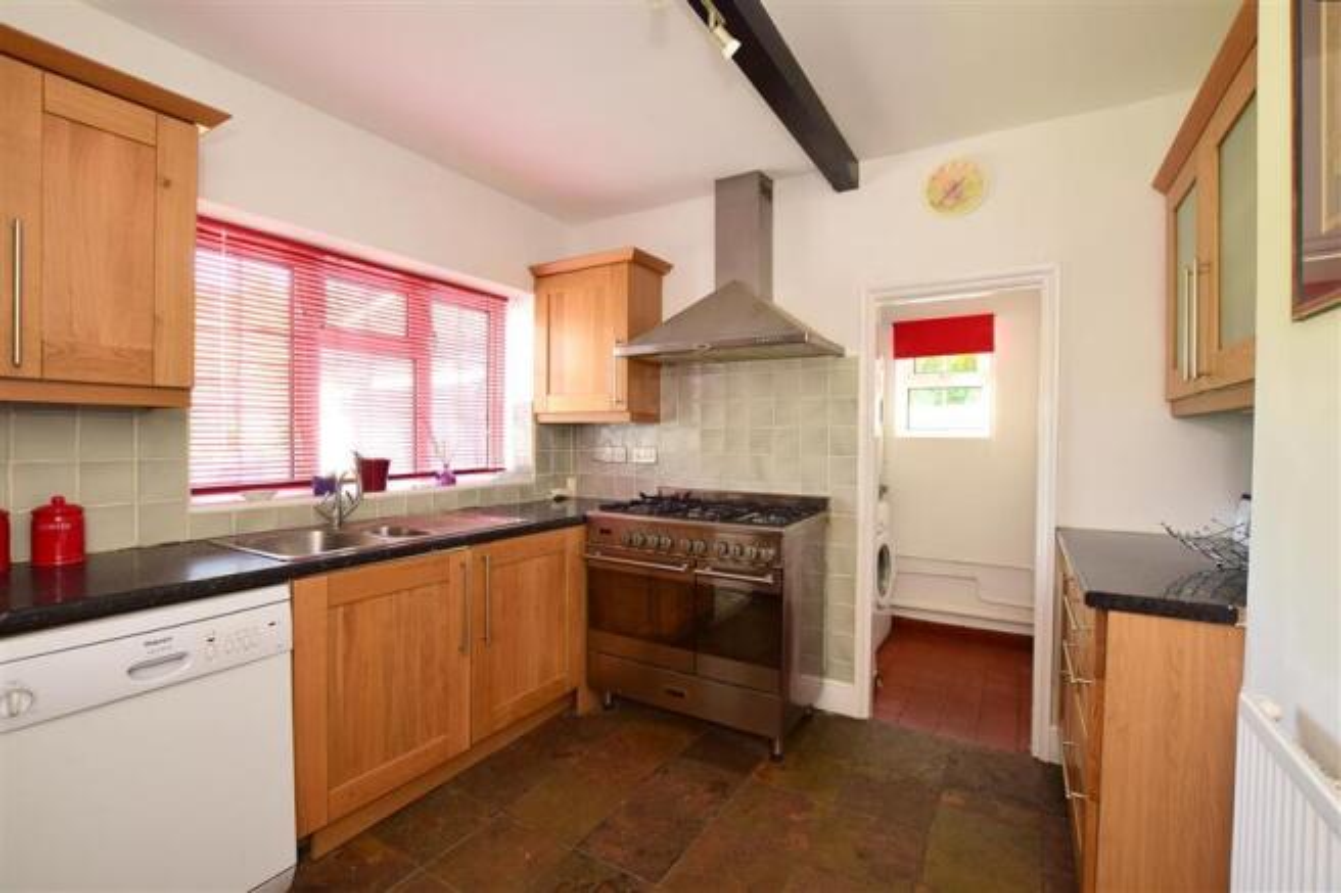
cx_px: 670
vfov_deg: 77.3
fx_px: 559
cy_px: 446
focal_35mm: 15
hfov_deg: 100.4
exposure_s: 1/8
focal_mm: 10
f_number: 6.3
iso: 200
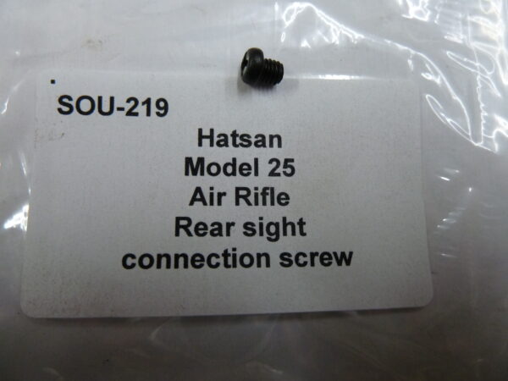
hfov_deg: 69.4
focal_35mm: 25
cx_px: 254
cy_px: 190
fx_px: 367
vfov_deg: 54.9
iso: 320
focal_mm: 4.1
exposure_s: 1/30
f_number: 3.3
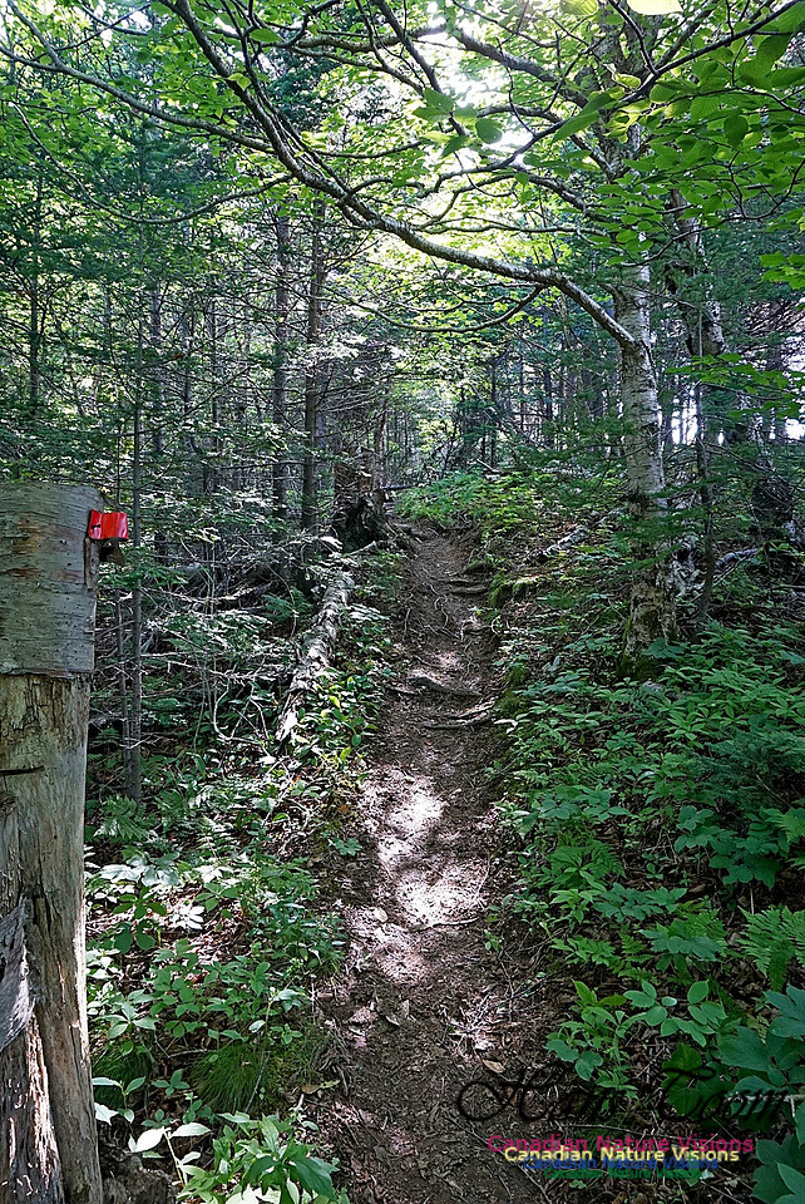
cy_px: 602
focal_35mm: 24
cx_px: 402
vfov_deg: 73.7
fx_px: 803
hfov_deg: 53.2
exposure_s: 1/30
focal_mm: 16
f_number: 9
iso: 800
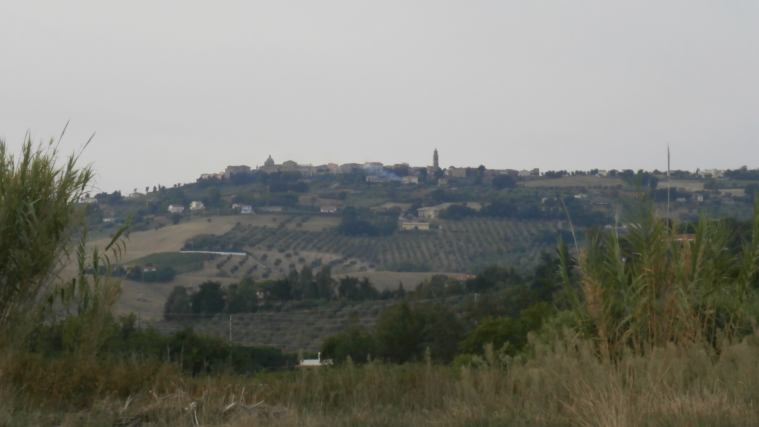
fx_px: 2858
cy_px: 219
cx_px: 380
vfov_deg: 8.5
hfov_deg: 15.1
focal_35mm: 142
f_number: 6.5
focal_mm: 23.5
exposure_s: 1/250
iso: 160
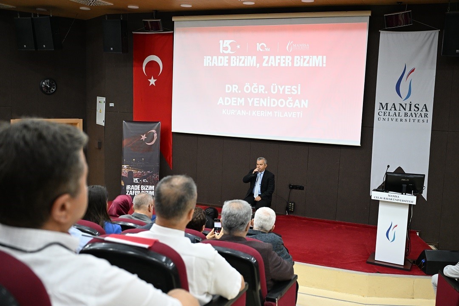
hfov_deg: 51.9
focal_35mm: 37
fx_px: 472
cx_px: 230
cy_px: 153
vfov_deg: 35.9
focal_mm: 37
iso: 3200
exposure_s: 1/320
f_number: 4
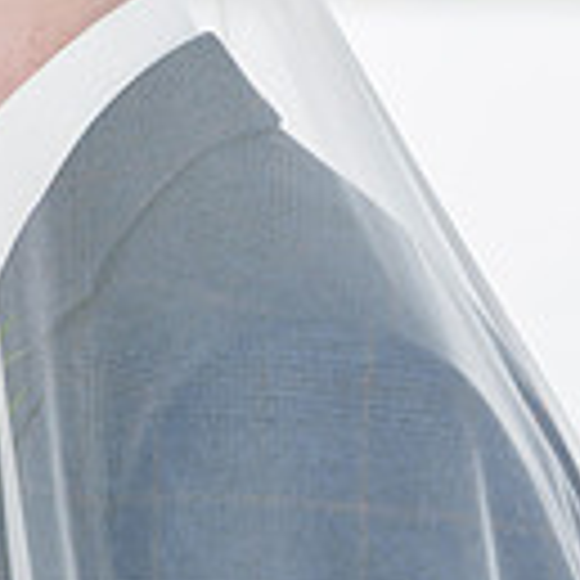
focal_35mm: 233
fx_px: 4417
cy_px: 97
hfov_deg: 7.4
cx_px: -347
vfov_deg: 7.5
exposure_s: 1/200
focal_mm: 57
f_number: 2.8
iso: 250
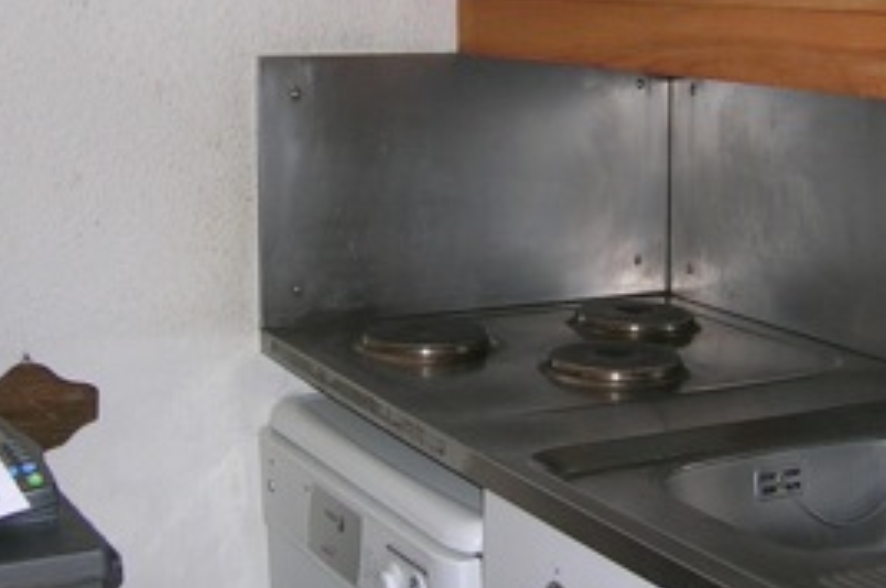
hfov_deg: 29.6
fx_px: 1672
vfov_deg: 19.9
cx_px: 512
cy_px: 220
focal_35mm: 68
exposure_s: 1/60.1
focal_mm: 5.4
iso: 60
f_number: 2.8
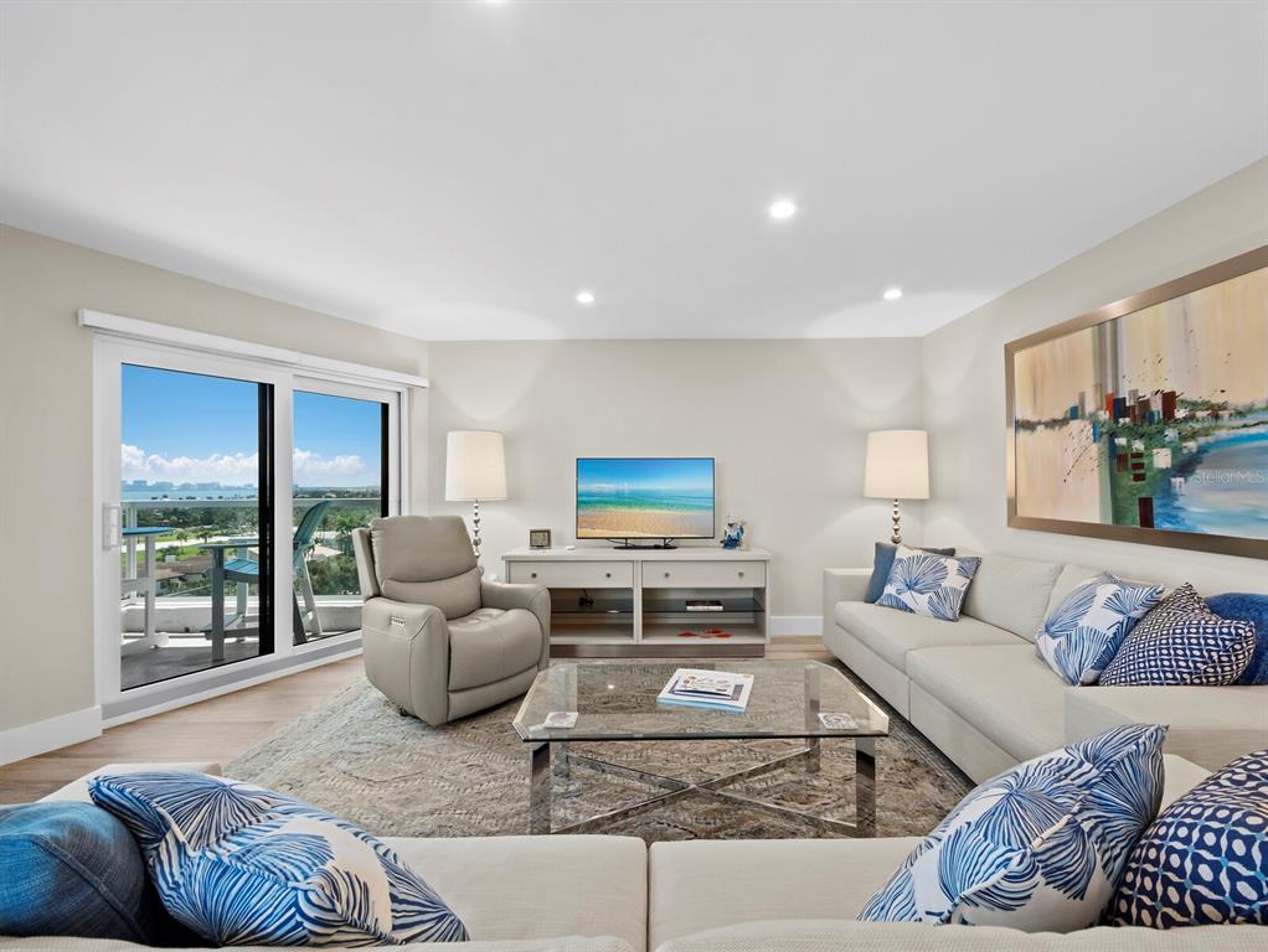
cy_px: 476
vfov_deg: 85.7
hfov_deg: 102.0
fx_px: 513
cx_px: 634
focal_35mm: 14
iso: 320
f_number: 10
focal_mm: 7
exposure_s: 1/5
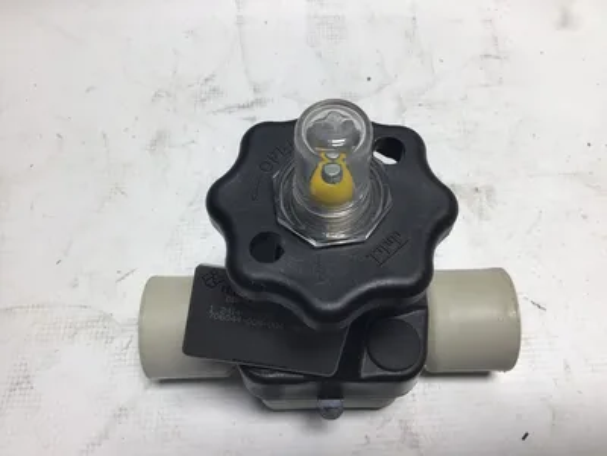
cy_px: 228
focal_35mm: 31
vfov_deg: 45.4
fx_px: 544
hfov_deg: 58.4
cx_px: 304
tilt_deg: -61.8
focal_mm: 3.3
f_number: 2.4
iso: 25
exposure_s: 1/120
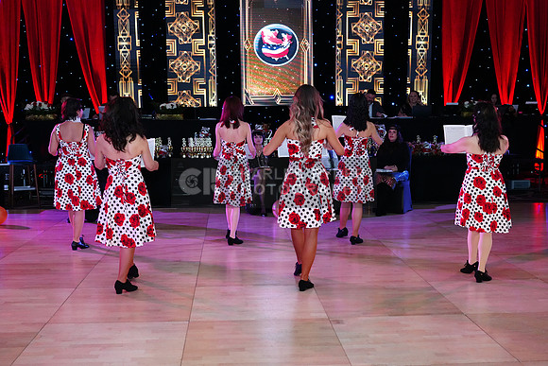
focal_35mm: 44
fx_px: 670
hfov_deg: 44.5
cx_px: 274
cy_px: 183
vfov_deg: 30.5
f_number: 4.5
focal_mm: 44
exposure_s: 1/250
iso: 3200
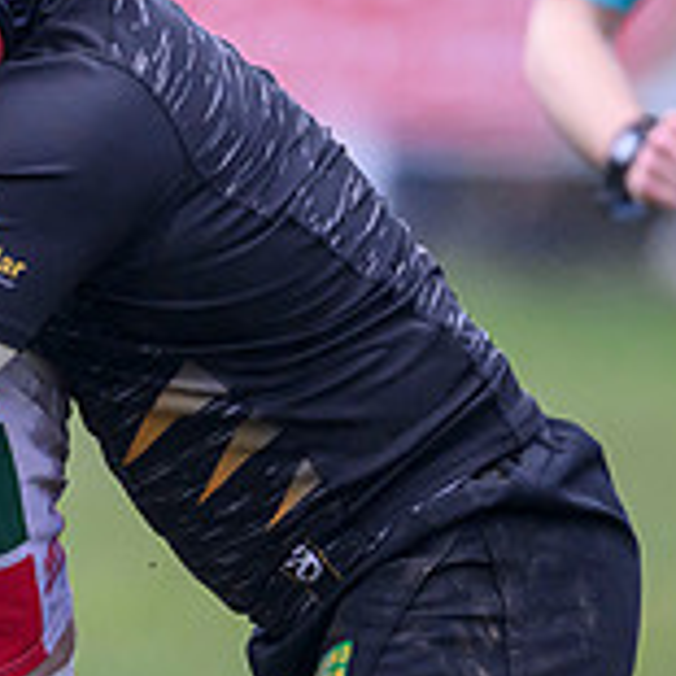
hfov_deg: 1.1
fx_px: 34135
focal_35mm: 1545
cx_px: -269
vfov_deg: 1.1
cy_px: 396
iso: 2500
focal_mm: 400
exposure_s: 1/1600
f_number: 3.5
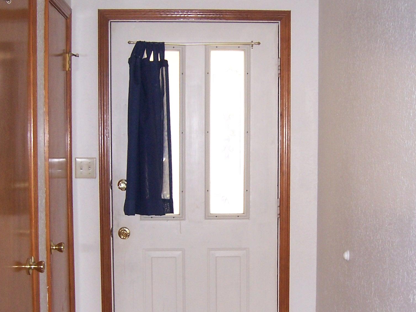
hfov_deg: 31.6
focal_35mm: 61
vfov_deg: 23.9
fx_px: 733
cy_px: 219
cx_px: 238
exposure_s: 1/60
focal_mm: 6
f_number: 3
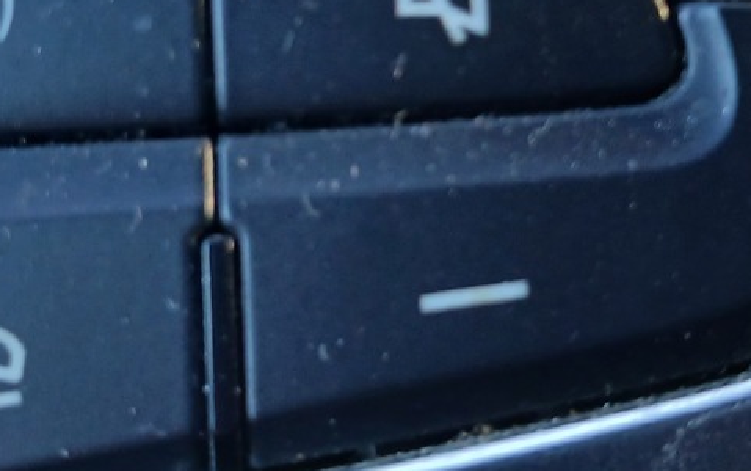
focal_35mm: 86
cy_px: -25
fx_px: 1761
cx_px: 312
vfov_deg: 14.9
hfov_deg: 24.0
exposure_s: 1/50
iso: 160
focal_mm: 3.98
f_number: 1.8
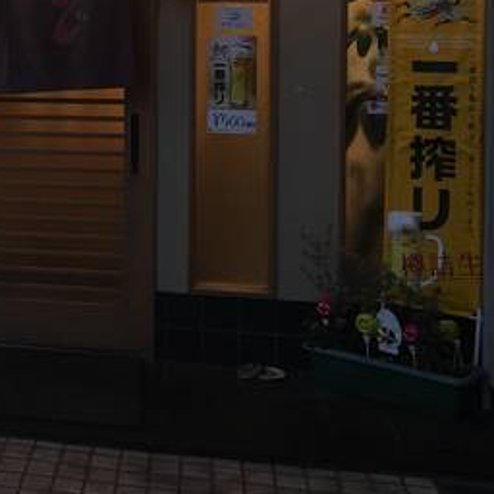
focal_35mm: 64
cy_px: 69
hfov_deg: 24.9
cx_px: -56
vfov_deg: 26.2
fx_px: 1033
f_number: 2.2
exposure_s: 1/15
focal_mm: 4.15
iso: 50
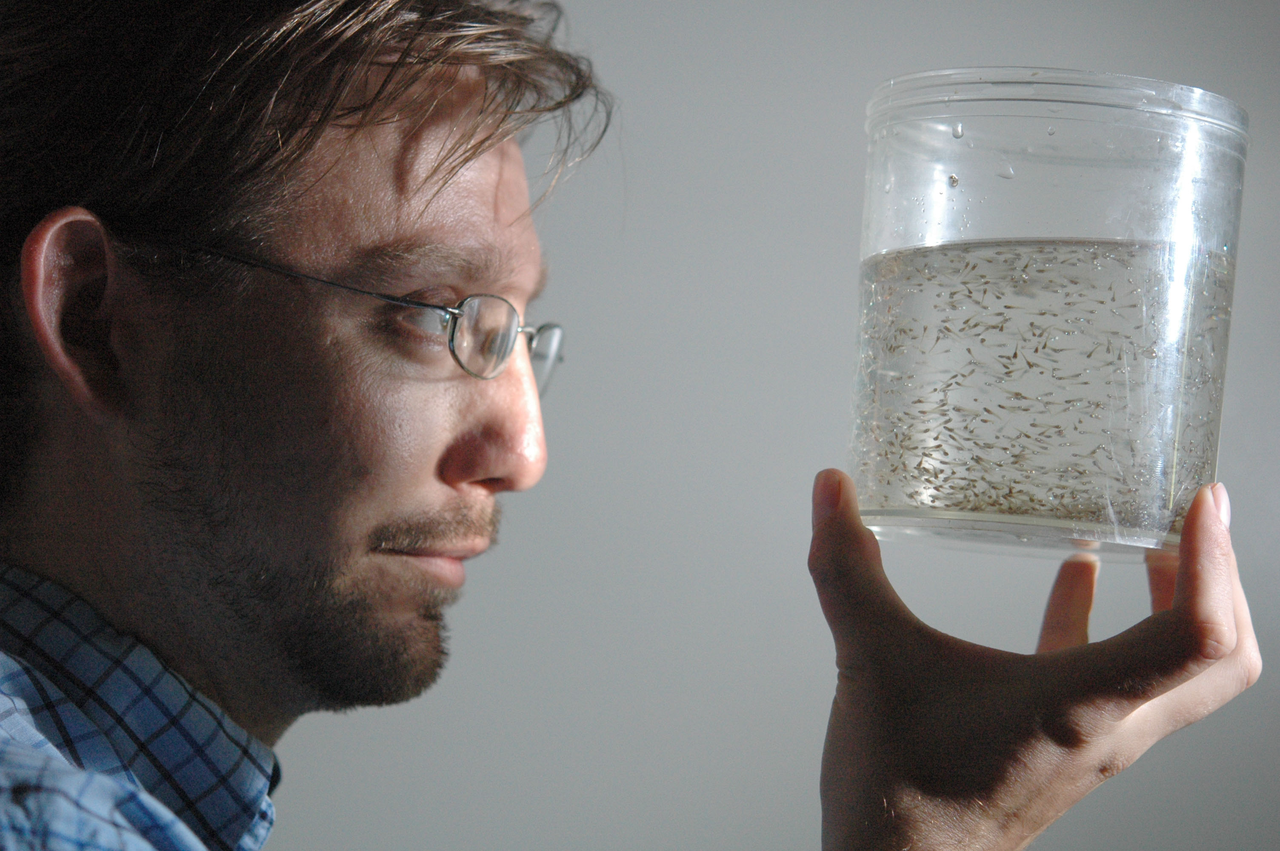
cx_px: 640
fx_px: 3197
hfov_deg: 22.6
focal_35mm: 90
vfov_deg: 15.2
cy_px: 426
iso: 1000
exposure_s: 1/60
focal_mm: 60
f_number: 3.5
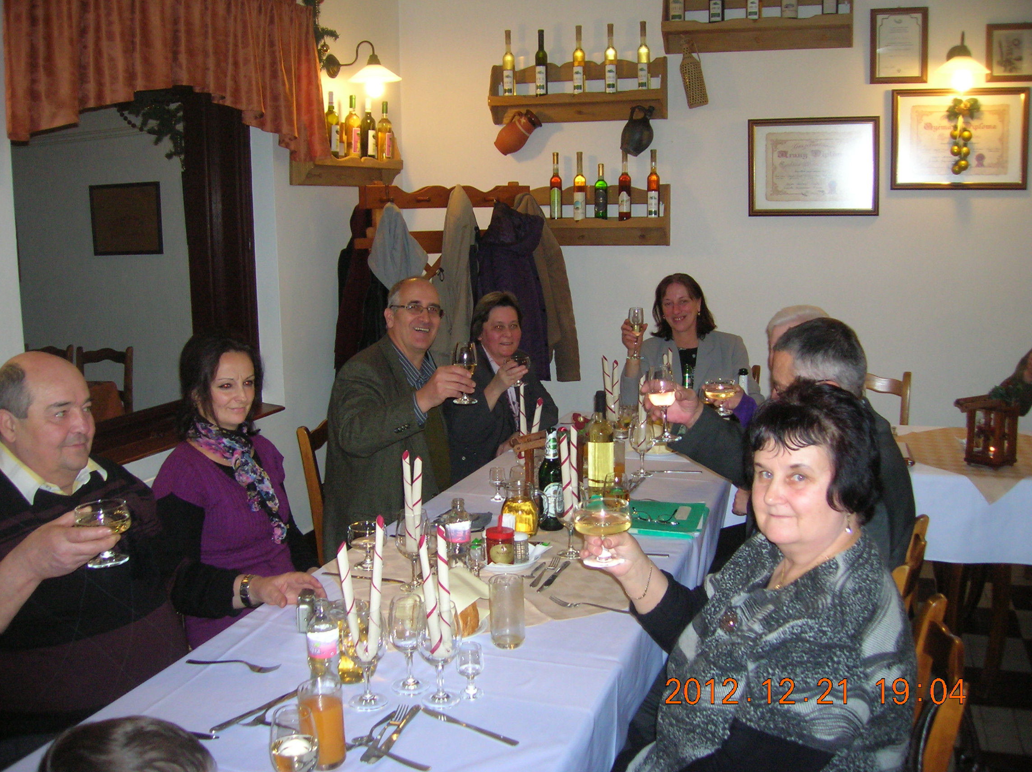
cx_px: 516
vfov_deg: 41.7
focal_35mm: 34
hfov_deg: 54.0
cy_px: 386
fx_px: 1013
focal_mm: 5.7
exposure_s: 1/60.1
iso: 137
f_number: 2.9
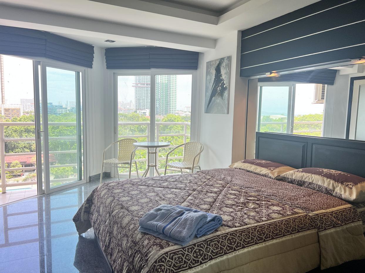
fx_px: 274
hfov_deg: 67.3
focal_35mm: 26
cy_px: 136
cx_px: 182
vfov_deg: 53.1
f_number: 1.5
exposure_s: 1/316
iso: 50
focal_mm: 5.7
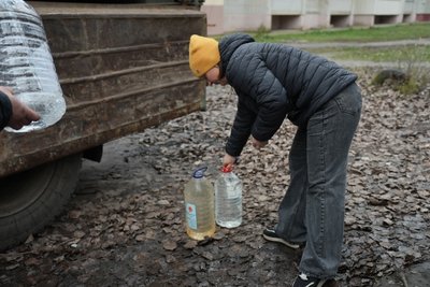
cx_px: 215
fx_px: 406
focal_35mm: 34
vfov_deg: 38.9
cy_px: 144
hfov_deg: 55.8
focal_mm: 34
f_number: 3.5
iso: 640
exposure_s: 1/200
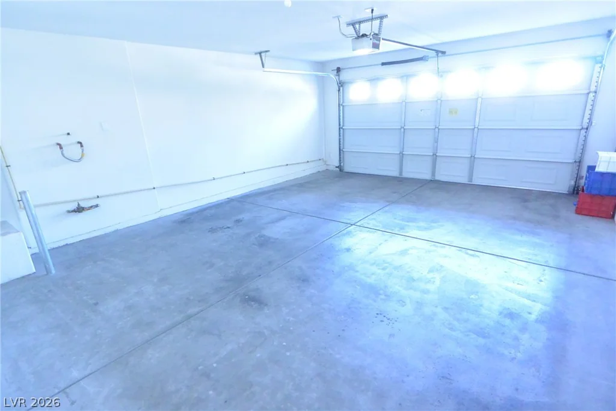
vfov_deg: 67.4
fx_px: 308
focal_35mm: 18
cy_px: 206
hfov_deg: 90.0
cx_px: 308
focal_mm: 6.7
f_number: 3.5
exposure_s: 1/30
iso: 2800
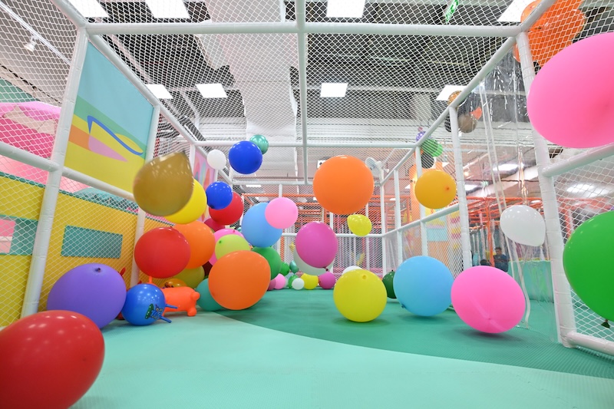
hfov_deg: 93.3
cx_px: 307
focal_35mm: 17
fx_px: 290
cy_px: 204
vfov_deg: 70.4
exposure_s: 1/160
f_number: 4
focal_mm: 17
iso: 1000
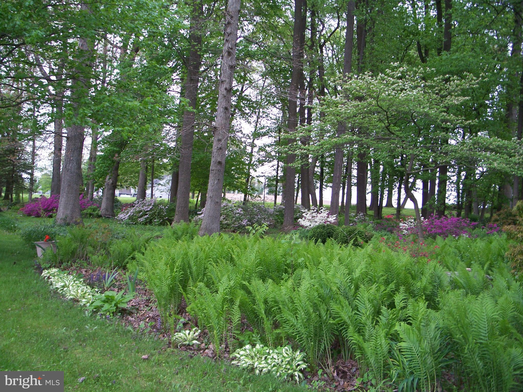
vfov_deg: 38.7
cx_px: 262
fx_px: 559
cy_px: 196
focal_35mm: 37
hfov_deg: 50.1
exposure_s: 1/60
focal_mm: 7.8
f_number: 2.8
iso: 125
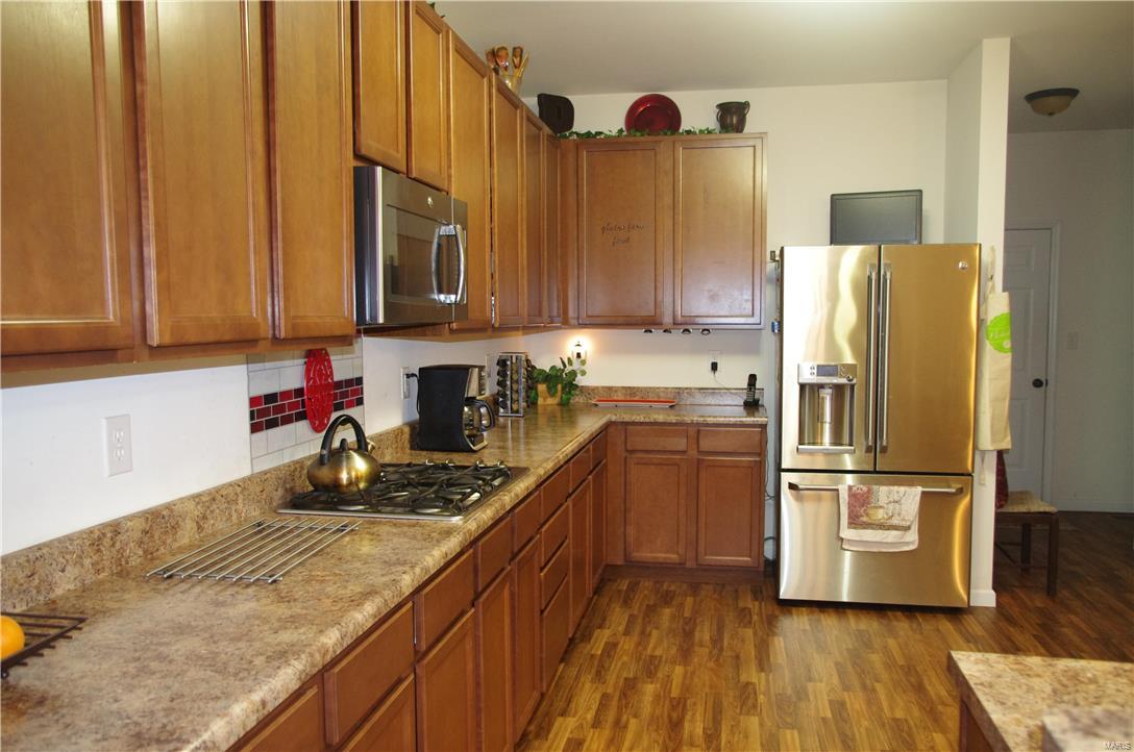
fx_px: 849
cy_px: 376
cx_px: 567
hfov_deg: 67.5
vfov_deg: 47.8
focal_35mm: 27
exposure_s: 1/20
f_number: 4
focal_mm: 18
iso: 800
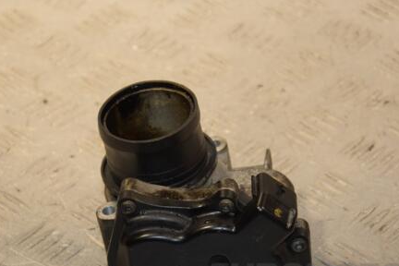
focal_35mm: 146
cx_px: 193
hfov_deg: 14.1
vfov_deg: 9.4
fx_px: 1618
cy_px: 154
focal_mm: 70
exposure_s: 1/200
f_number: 5.6
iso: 800
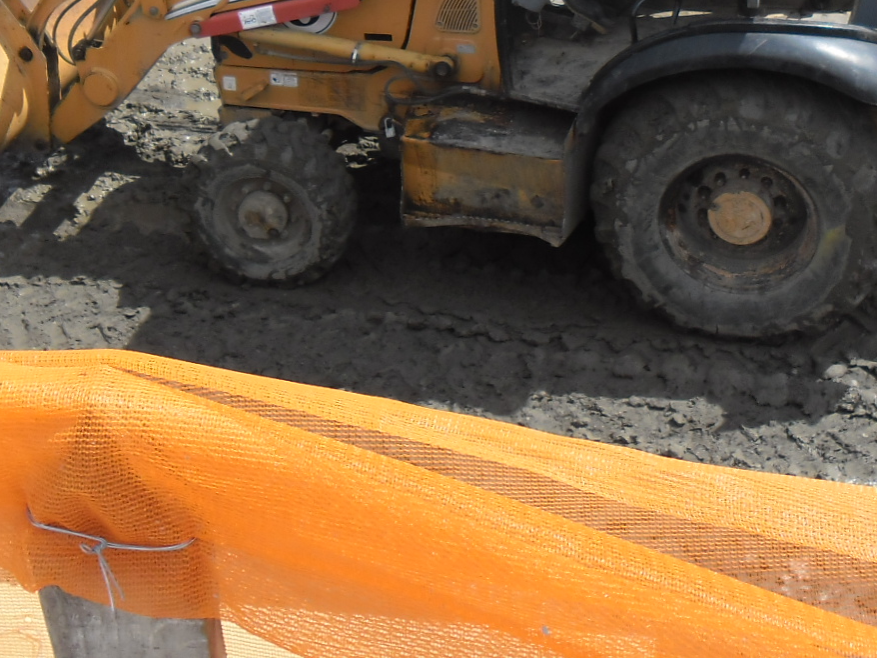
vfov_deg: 22.5
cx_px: 515
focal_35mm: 63
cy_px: 22
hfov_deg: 30.7
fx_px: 1596
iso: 80
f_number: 3.5
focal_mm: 4.9
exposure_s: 1/608
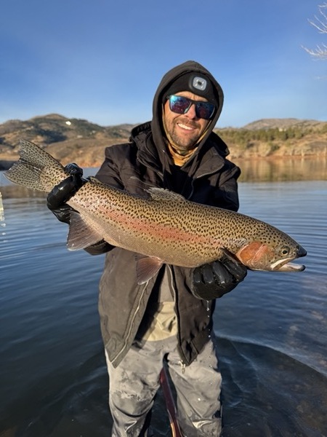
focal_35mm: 24
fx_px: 302
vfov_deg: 71.6
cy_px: 218
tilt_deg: -7.1
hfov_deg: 56.8
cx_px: 164
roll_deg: +5.6
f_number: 1.78
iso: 80
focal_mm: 6.76
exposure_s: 1/966
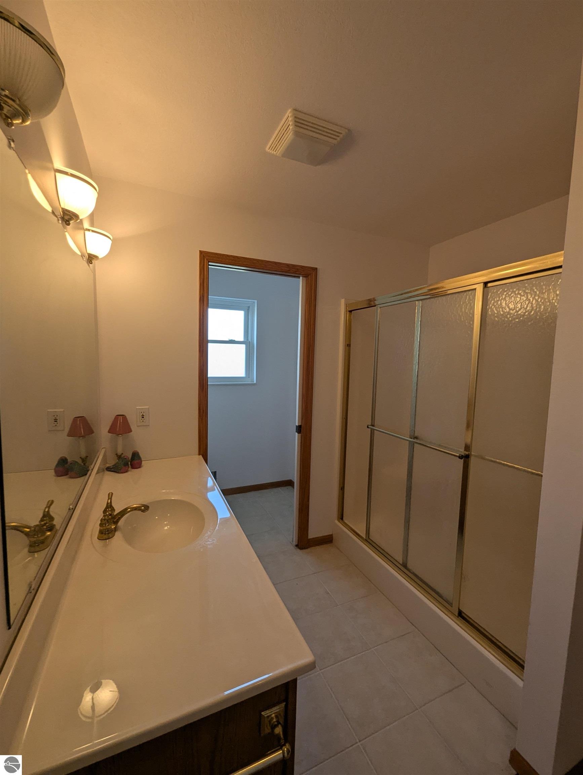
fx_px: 291
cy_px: 388
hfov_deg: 90.0
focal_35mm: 13
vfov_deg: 106.1
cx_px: 292
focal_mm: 1.95
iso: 59
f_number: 2.2
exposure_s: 1/120
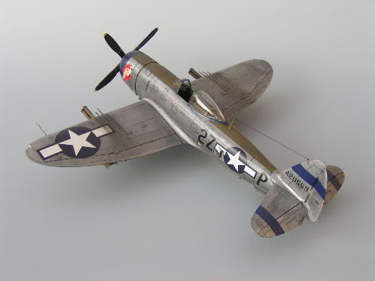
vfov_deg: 36.8
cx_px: 188
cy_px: 140
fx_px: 422
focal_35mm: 39
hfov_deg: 47.9
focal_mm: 6
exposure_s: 1/160
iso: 50
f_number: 5
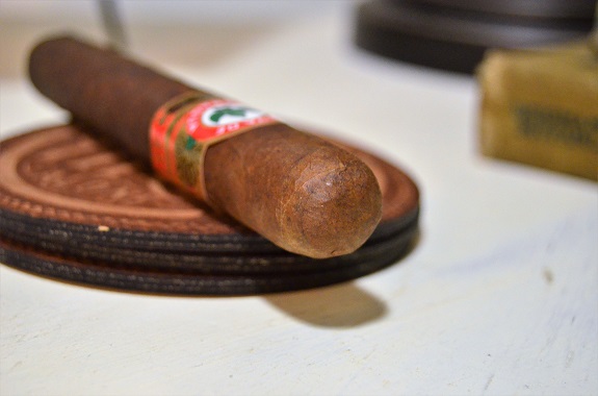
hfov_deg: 26.1
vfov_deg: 17.4
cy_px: 198
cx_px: 299
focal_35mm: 78
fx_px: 1292
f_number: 5.6
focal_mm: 52
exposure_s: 1/20
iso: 3200
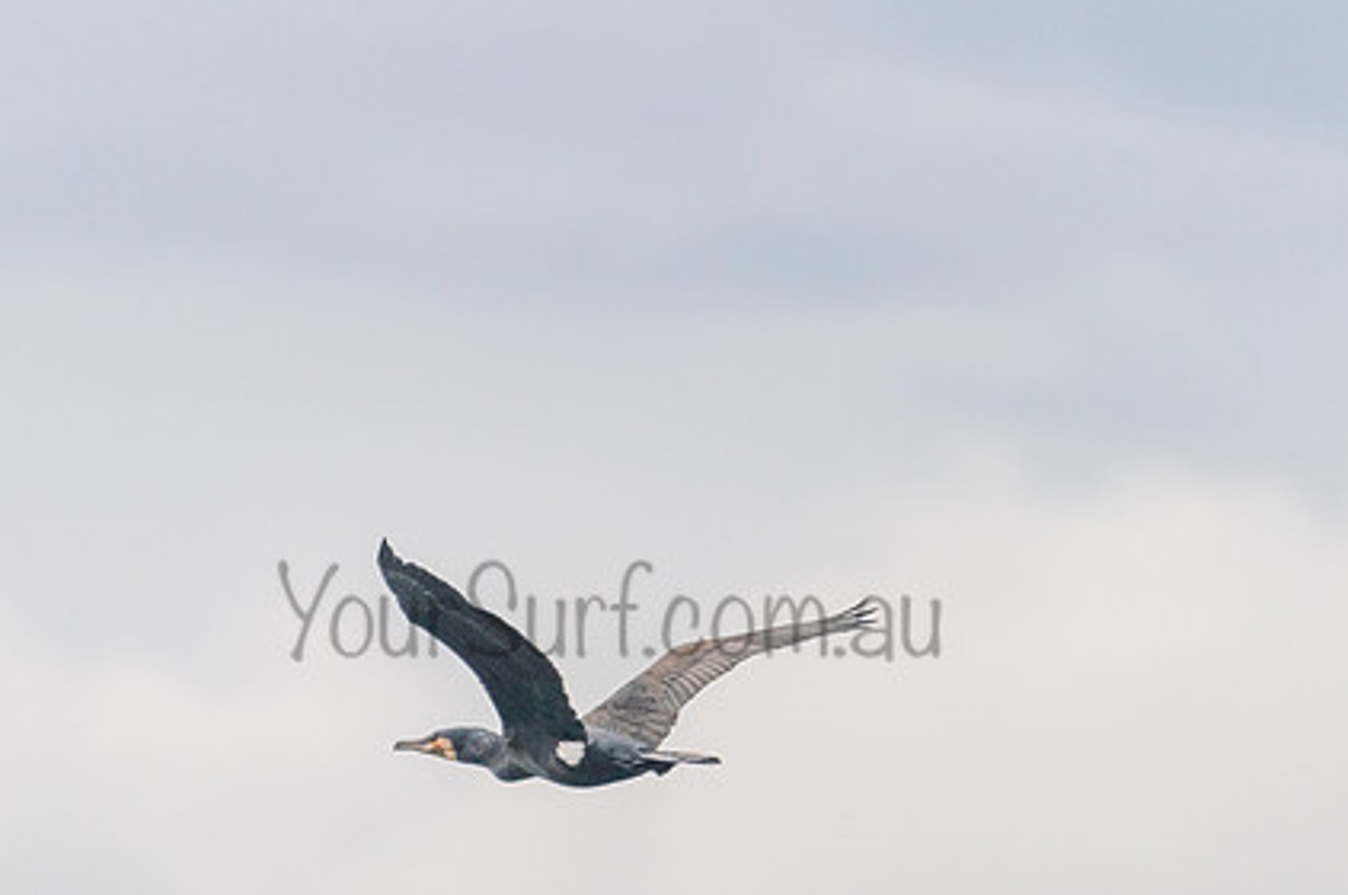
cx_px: 607
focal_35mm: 688
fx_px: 25722
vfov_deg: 2.0
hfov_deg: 3.0
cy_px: 583
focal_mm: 500
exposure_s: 1/1600
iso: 1250
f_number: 5.6
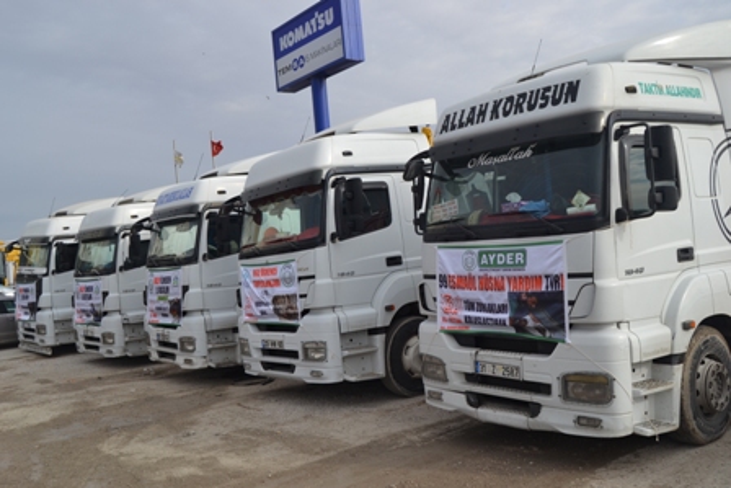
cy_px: 244
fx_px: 701
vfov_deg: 38.4
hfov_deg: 55.1
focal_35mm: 34
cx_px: 366
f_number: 8
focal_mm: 23
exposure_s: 1/250
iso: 100
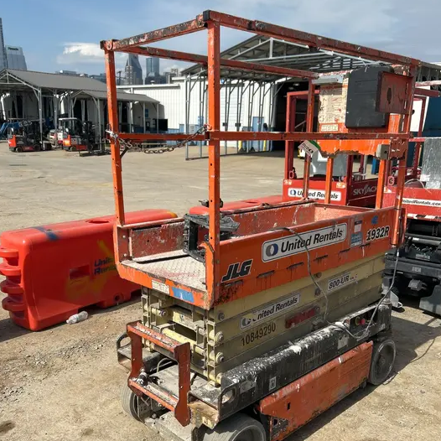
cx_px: 220
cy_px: 271
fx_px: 461
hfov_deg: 51.1
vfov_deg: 50.7
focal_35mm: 32
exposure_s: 1/5319
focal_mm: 5.7
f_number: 1.5
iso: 50
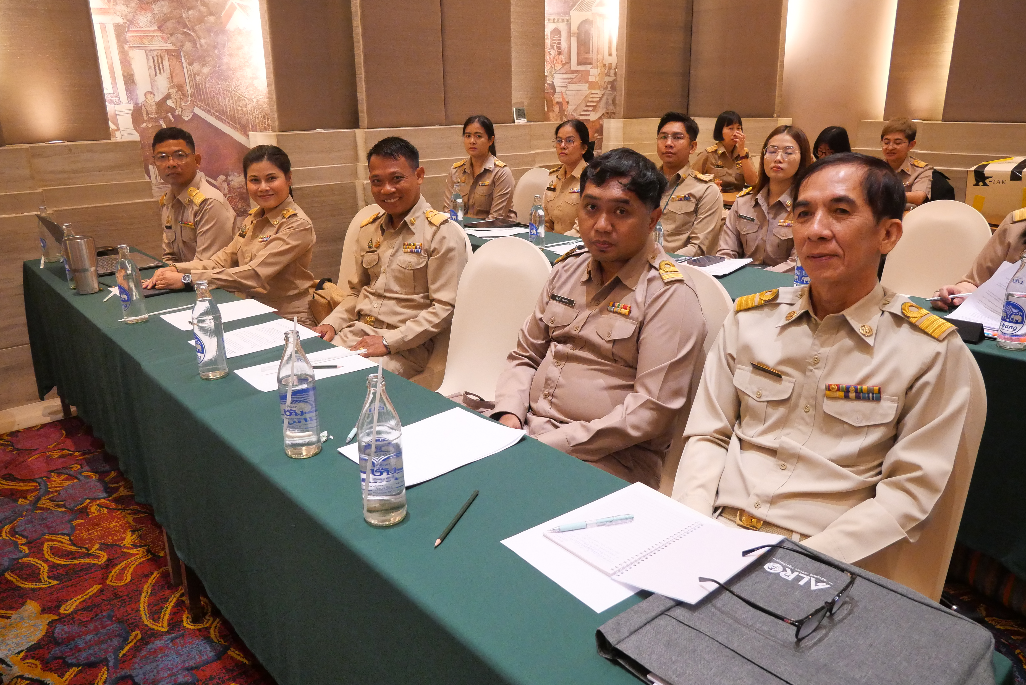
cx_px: 513
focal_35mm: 24
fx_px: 684
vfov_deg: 53.2
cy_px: 342
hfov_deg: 73.7
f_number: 4
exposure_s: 1/125
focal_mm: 12
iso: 3200
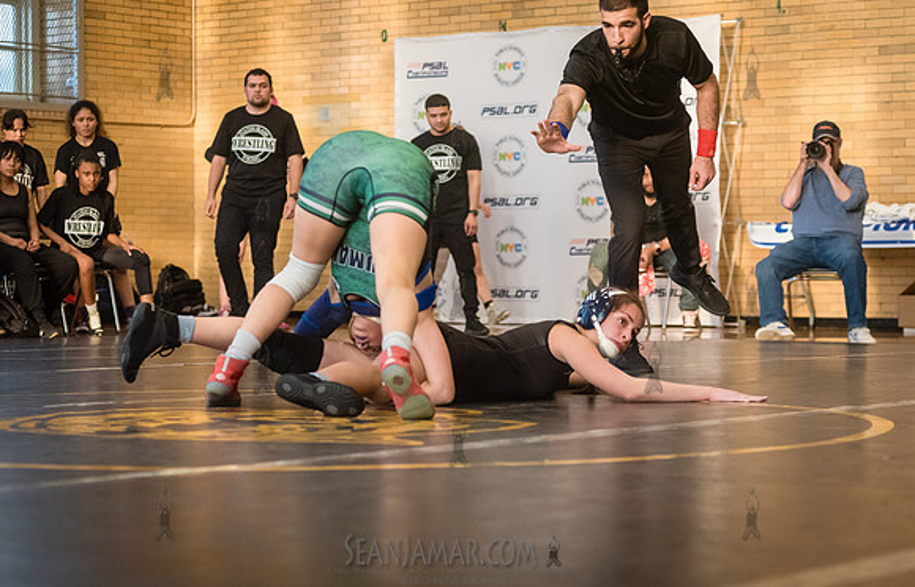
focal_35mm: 91
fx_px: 2292
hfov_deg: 22.6
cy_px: 331
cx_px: 496
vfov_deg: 14.6
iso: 5000
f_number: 3.5
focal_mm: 80
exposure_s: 1/400
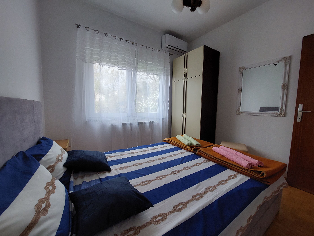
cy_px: 118
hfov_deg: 106.2
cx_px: 157
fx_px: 118
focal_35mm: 13
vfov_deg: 89.9
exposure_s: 1/160
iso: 50
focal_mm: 1.74
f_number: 2.2
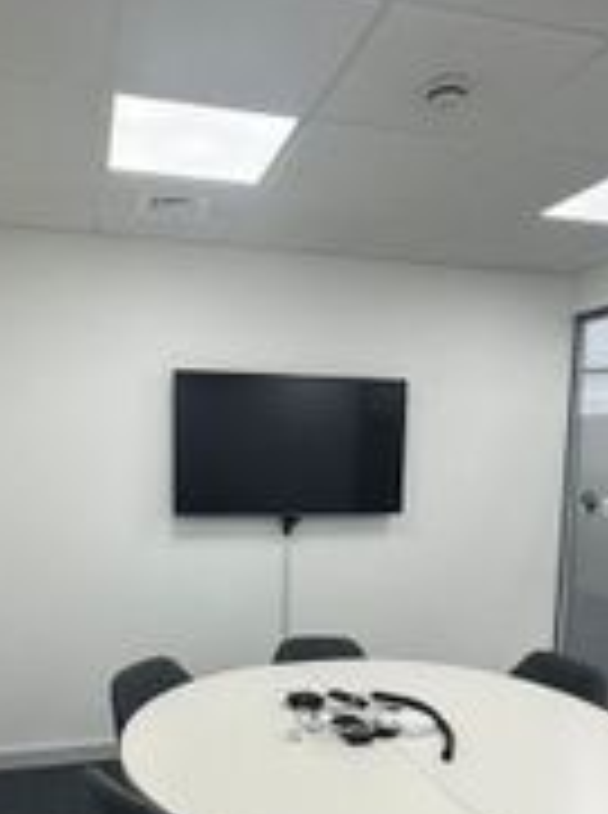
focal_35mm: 31
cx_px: 266
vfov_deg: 57.1
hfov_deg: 45.2
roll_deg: +0.4
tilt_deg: -8.0
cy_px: 549
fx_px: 729
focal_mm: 2.22
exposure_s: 1/100
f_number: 2.2
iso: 64
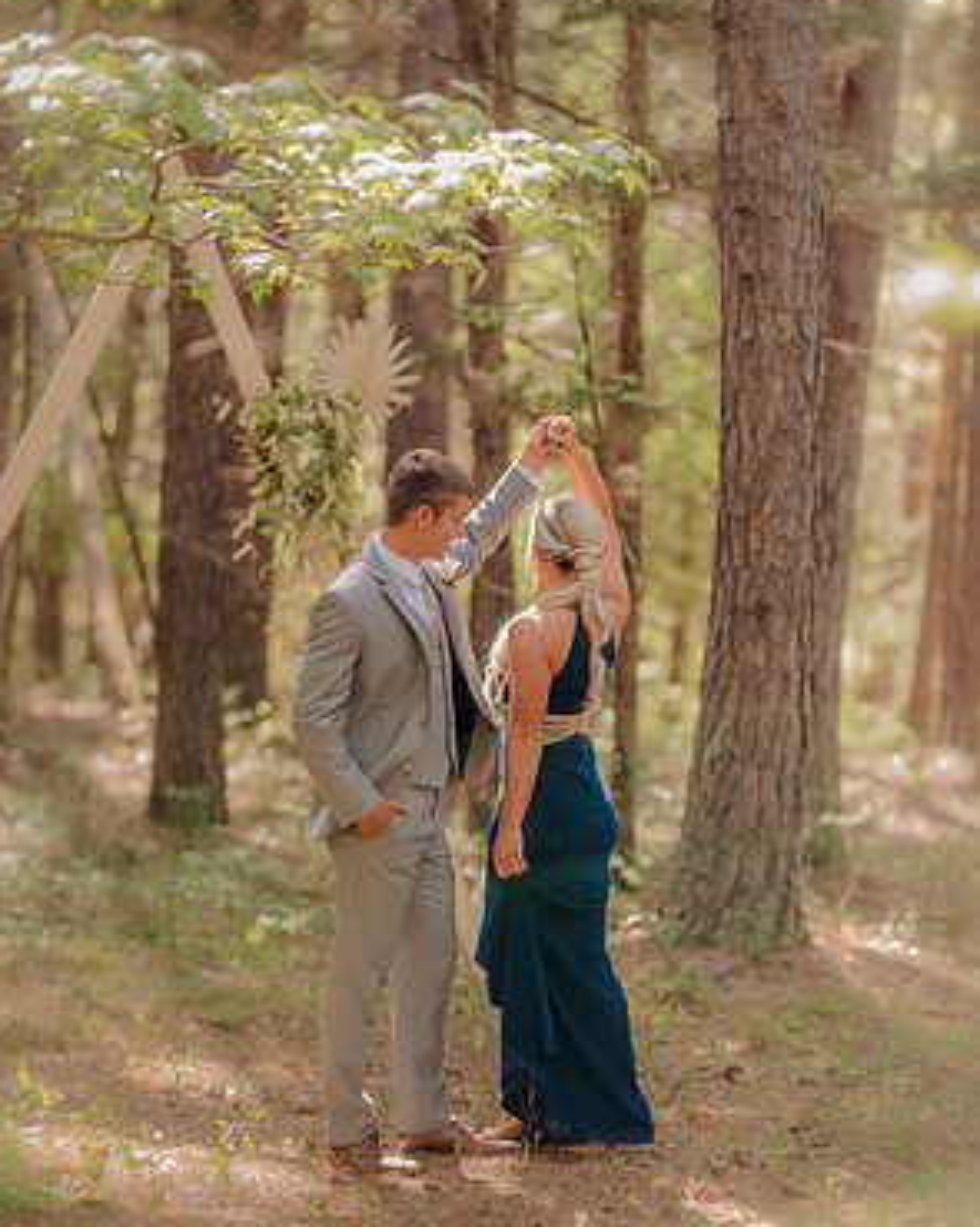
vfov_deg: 16.0
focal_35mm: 120
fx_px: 4352
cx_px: 487
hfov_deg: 12.8
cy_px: 645
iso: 2000
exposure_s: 1/5000
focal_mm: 105
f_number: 1.6
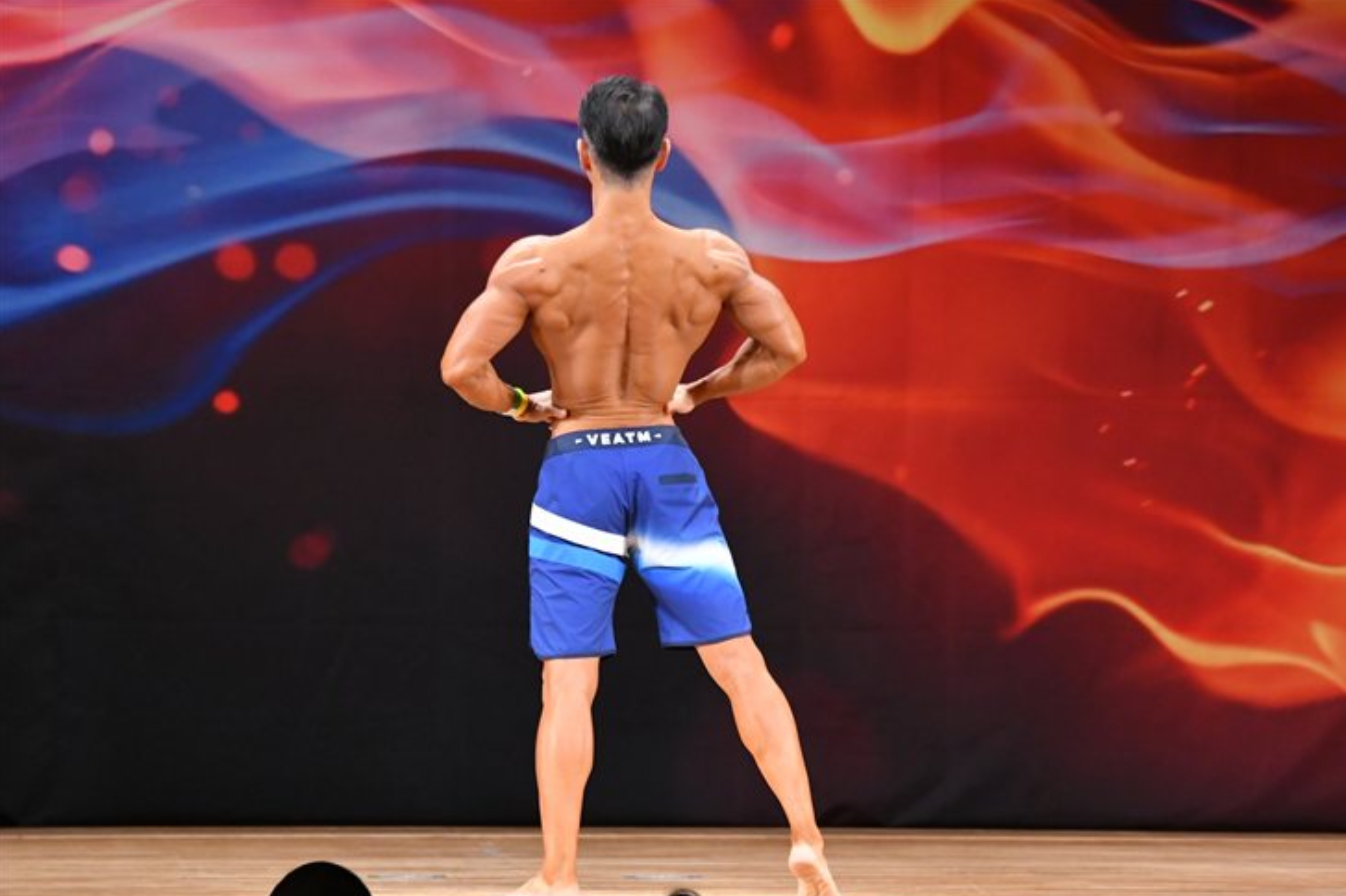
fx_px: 9567
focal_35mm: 256
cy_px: 474
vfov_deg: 5.4
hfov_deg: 8.0
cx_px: 716
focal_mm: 160
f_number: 5.6
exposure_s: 1/400
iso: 3200
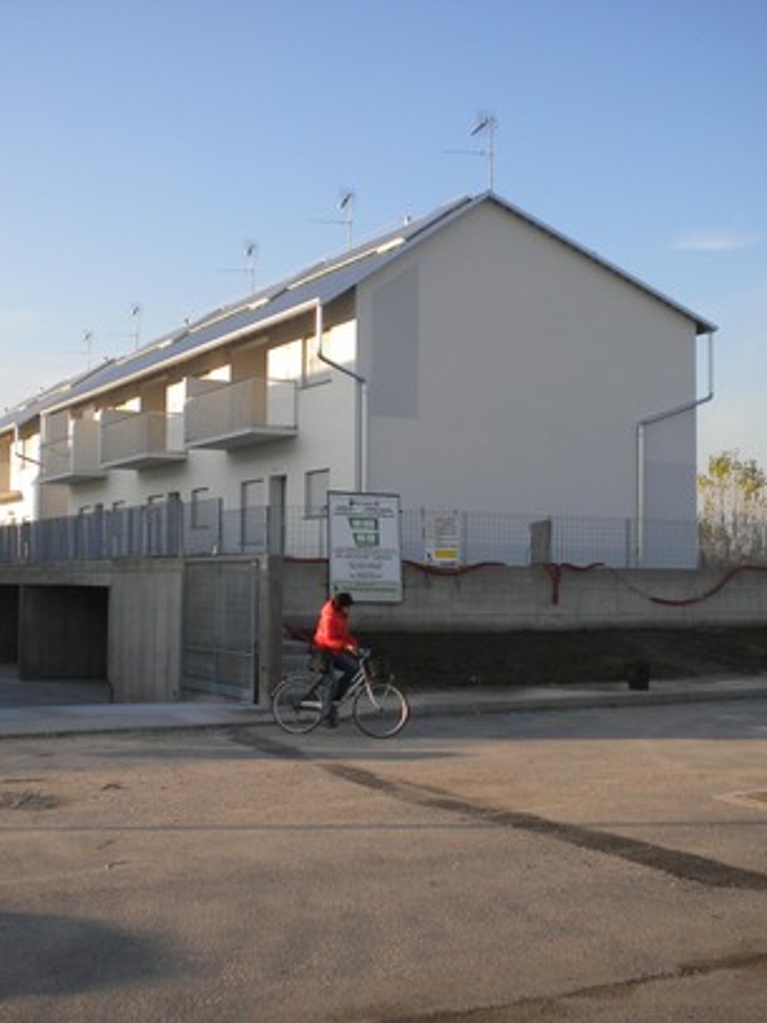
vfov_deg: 43.9
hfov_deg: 33.5
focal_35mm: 43
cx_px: 331
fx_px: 1271
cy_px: 528
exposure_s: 1/258
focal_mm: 6.3
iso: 80
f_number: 4.6
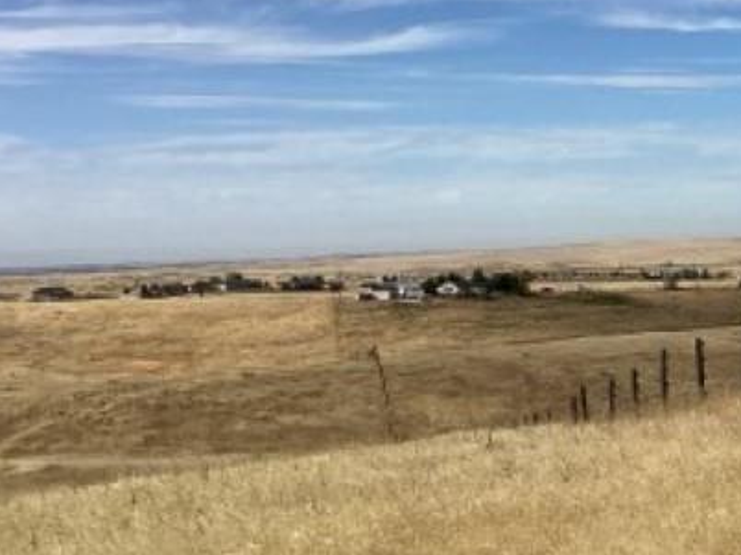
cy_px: 247
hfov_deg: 23.4
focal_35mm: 79
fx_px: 1690
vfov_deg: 18.6
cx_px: 782
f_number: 2.4
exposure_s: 1/2809
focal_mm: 3.3
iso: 25
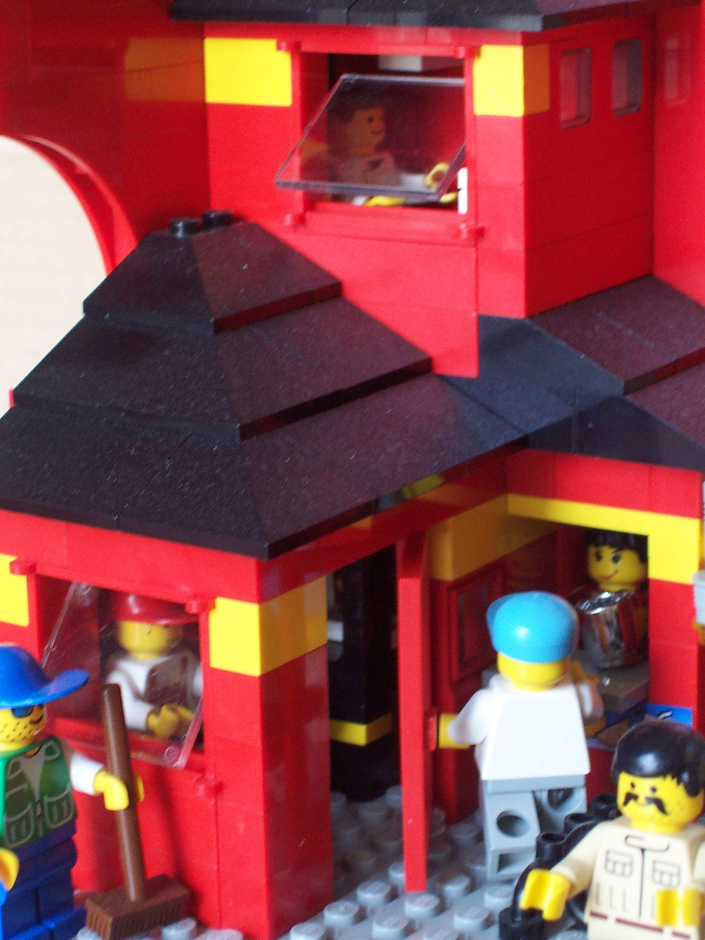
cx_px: 352
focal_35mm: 89
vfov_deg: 22.0
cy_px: 470
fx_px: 2417
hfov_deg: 16.6
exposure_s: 1/10
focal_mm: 13.5
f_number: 4.1
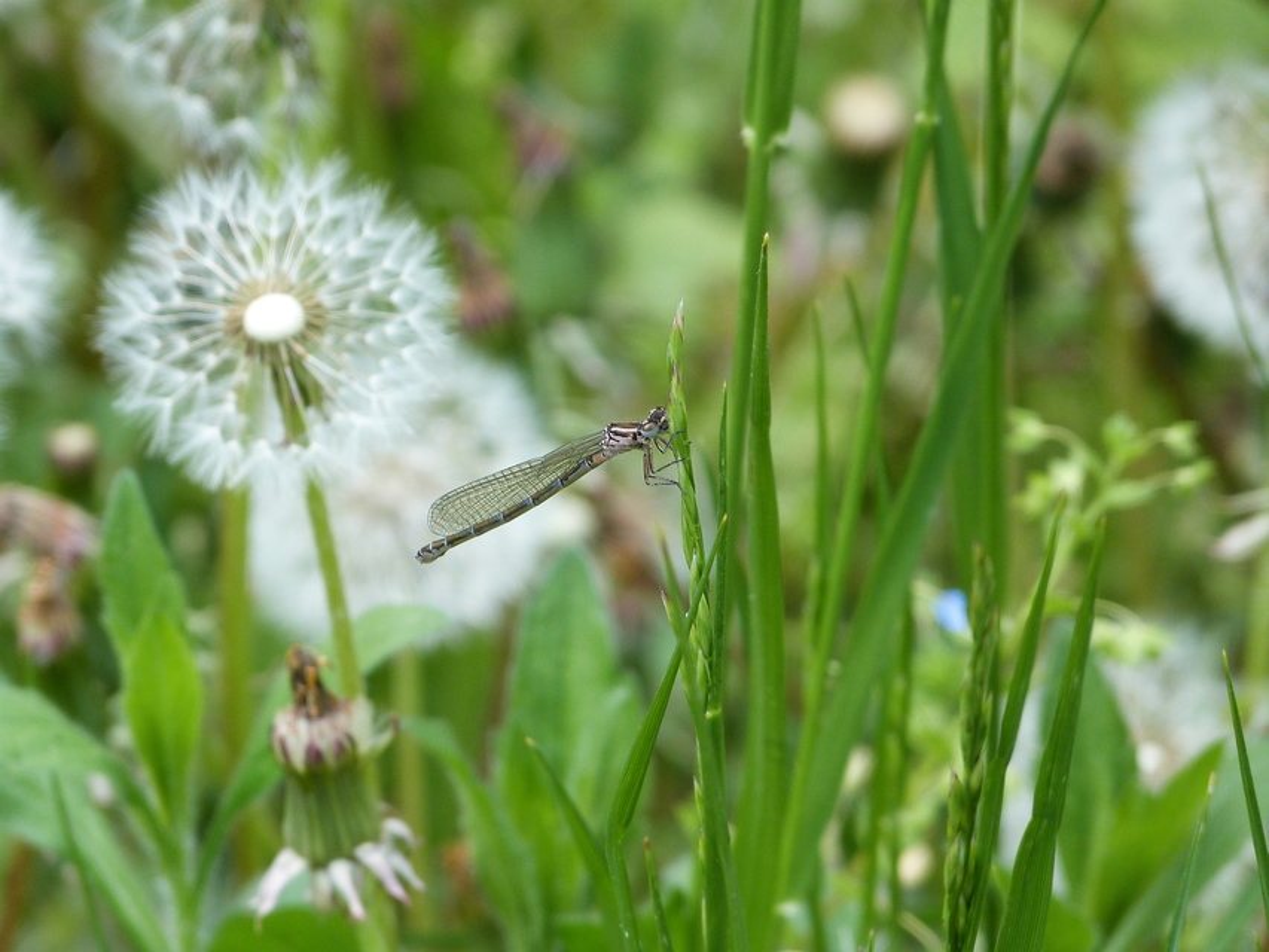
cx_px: 634
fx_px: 21889
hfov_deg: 3.3
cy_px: 476
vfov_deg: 2.5
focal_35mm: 597
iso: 200
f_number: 5.2
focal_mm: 107.5
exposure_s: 1/125
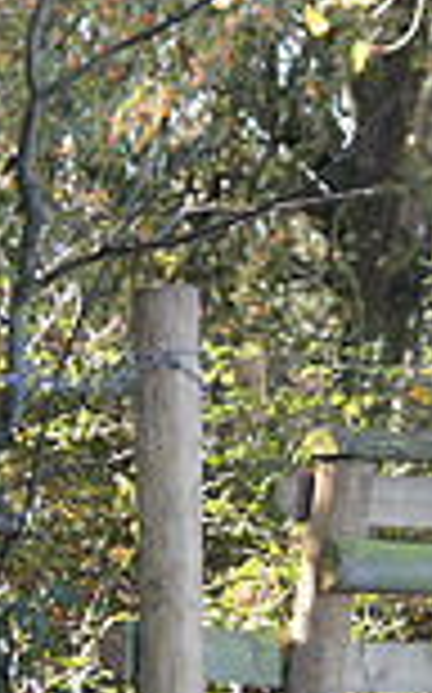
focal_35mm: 269
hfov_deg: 4.7
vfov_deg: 7.8
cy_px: 374
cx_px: 1215
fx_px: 5077
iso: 1000
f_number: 2.8
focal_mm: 70
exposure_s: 1/1000
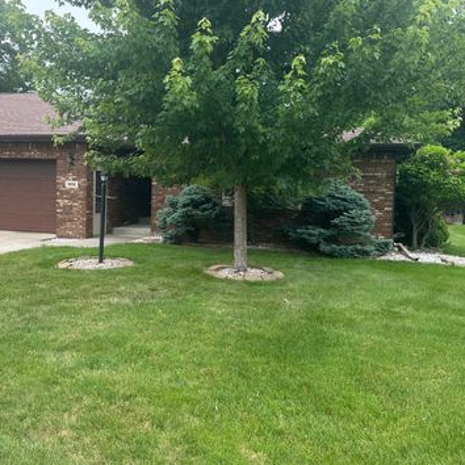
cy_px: 221
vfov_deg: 54.0
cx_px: 210
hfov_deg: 53.9
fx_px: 456
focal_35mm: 30
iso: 80
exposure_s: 1/816
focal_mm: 6.86
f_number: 1.78
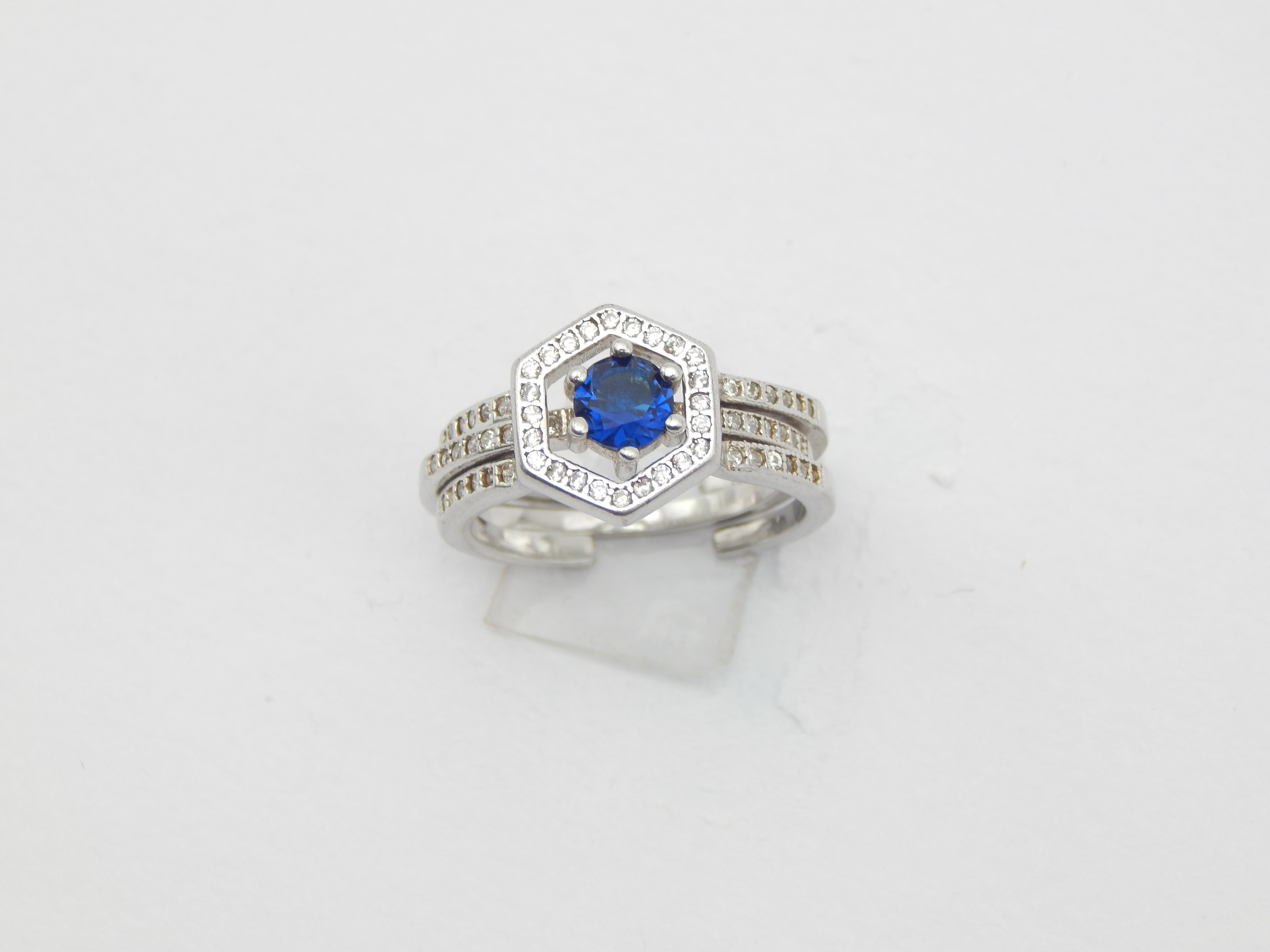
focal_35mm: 160
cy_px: 476
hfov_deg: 12.3
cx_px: 635
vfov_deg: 9.3
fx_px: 5870
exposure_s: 1/60
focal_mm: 28.7
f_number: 5.1
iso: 125
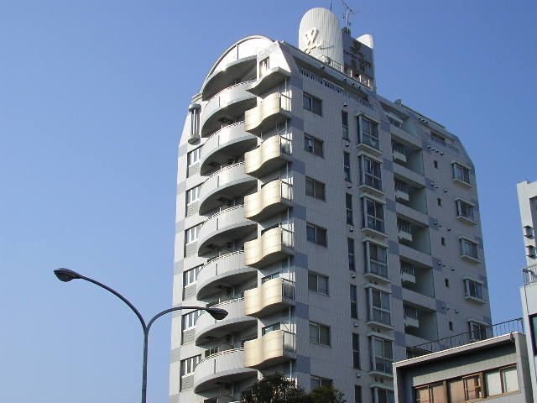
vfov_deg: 24.4
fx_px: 931
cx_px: 268
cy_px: 202
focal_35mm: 60
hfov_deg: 32.2
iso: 50
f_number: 5
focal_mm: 9.2
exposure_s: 1/490
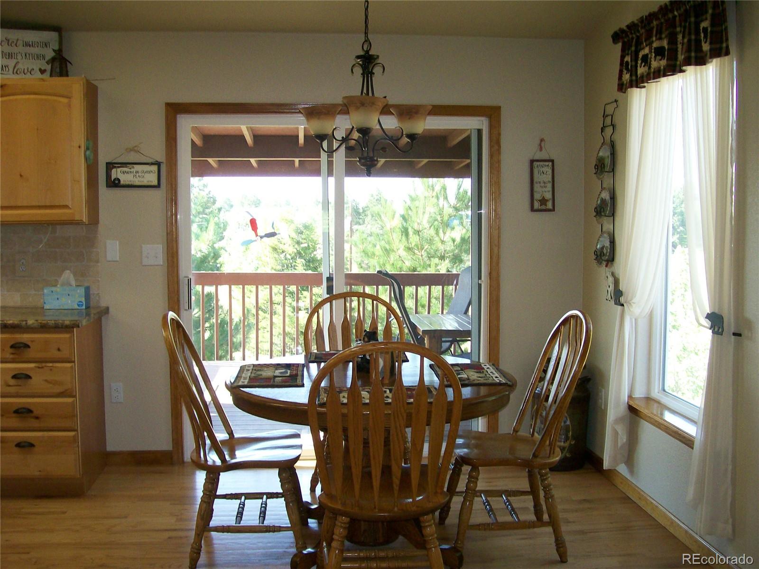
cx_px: 380
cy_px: 284
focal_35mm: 36
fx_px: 789
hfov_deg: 51.4
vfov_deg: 39.7
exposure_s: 1/106
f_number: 2.7
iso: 140
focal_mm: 6
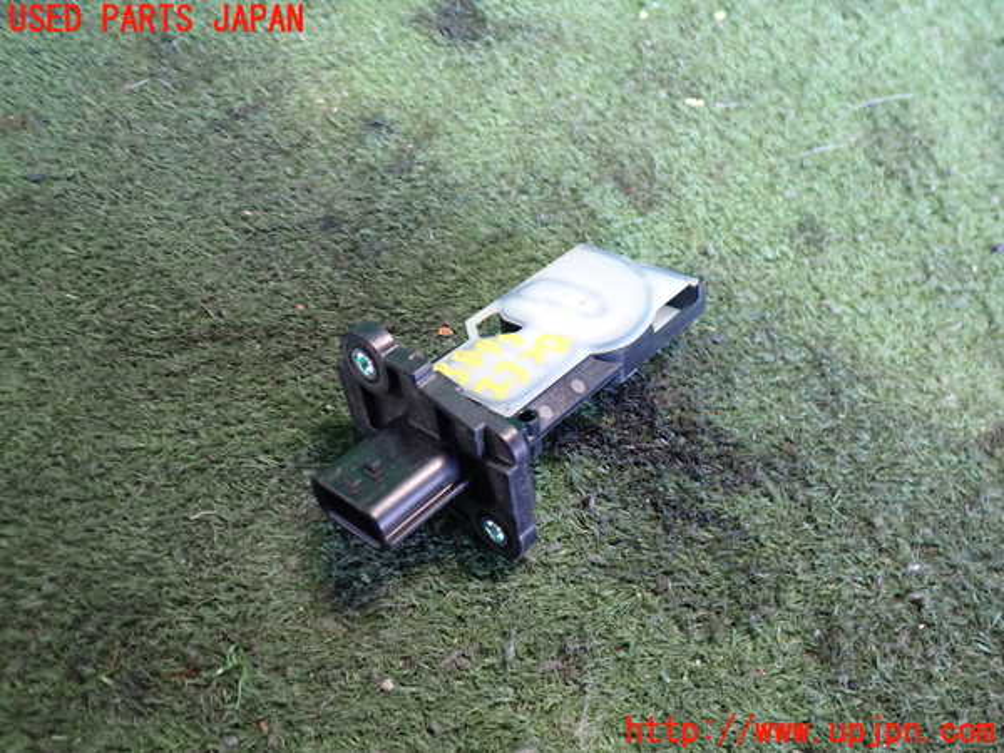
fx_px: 870
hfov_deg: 60.0
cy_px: 376
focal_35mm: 30
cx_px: 502
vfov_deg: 46.8
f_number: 2.3
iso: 500
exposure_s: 1/30
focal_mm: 5.4
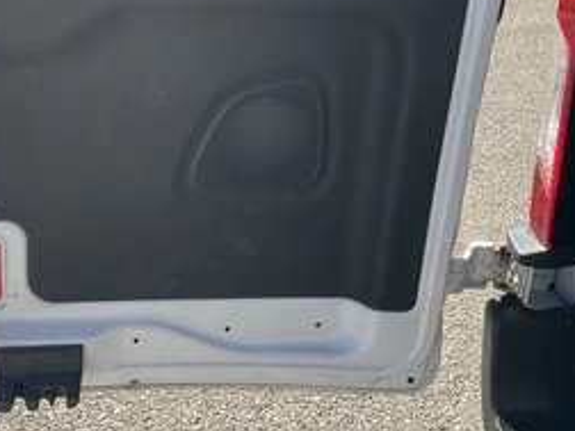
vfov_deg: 31.1
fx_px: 764
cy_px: 123
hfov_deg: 40.9
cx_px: 208
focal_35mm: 46
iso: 25
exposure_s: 1/978
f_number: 1.8
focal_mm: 3
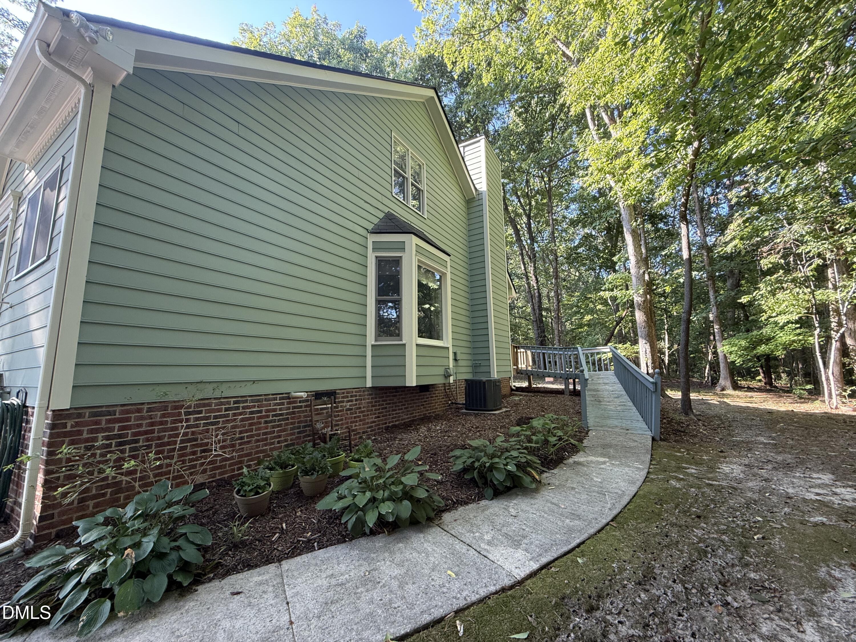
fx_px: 346
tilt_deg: +9.0
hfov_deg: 102.1
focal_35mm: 14
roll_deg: +1.5
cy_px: 321
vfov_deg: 85.7
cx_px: 428
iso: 125
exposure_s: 1/99
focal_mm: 2.22
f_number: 2.2
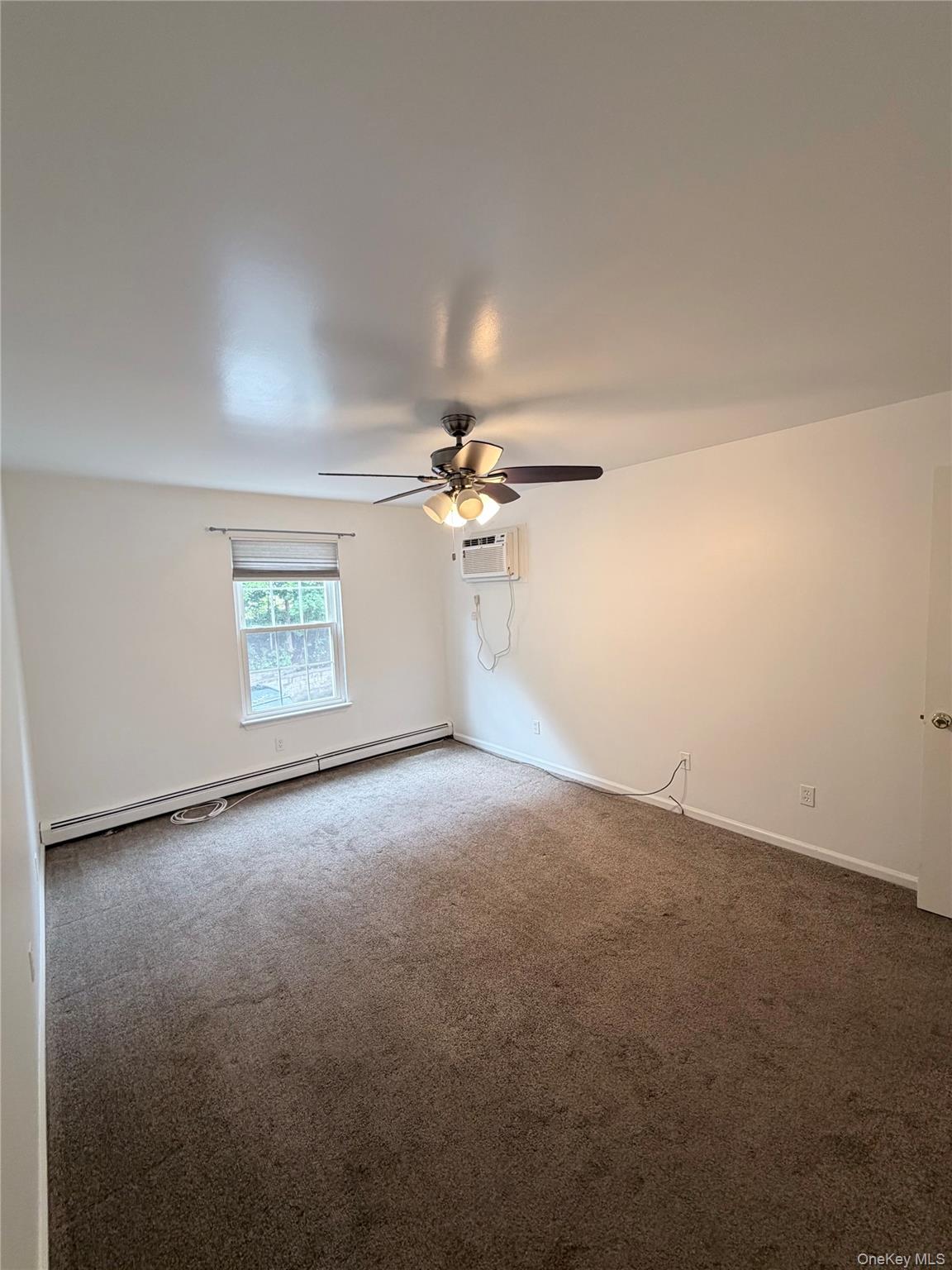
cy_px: 635
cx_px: 476
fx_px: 513
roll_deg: +2.6
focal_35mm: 14
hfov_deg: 85.7
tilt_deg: -4.0
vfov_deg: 102.1
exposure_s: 1/60
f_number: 2.2
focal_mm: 2.22
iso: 200
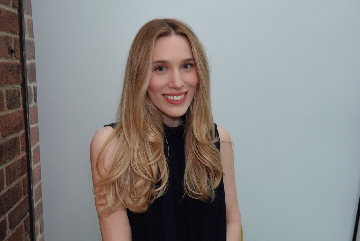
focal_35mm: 29
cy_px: 120
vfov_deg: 45.0
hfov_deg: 63.6
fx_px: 290
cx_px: 180
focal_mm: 10.85
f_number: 3.2
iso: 400
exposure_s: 1/60
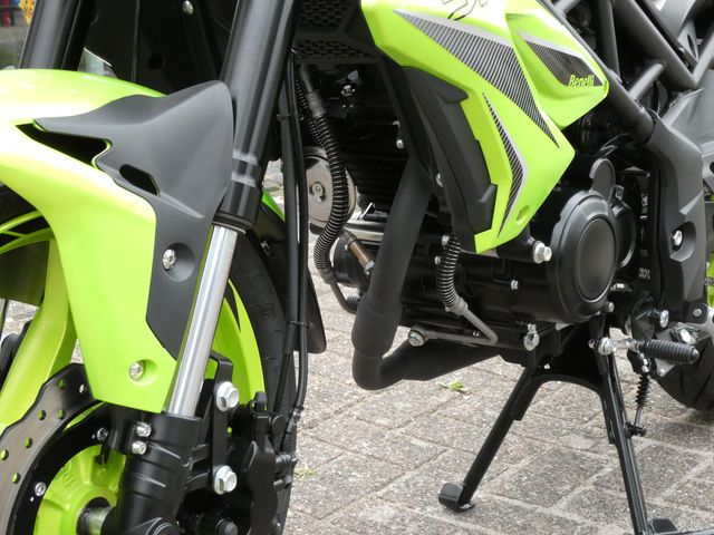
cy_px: 268
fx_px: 1258
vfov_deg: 24.0
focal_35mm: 61
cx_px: 357
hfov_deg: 31.7
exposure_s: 1/800
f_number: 5
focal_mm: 10.8
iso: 800
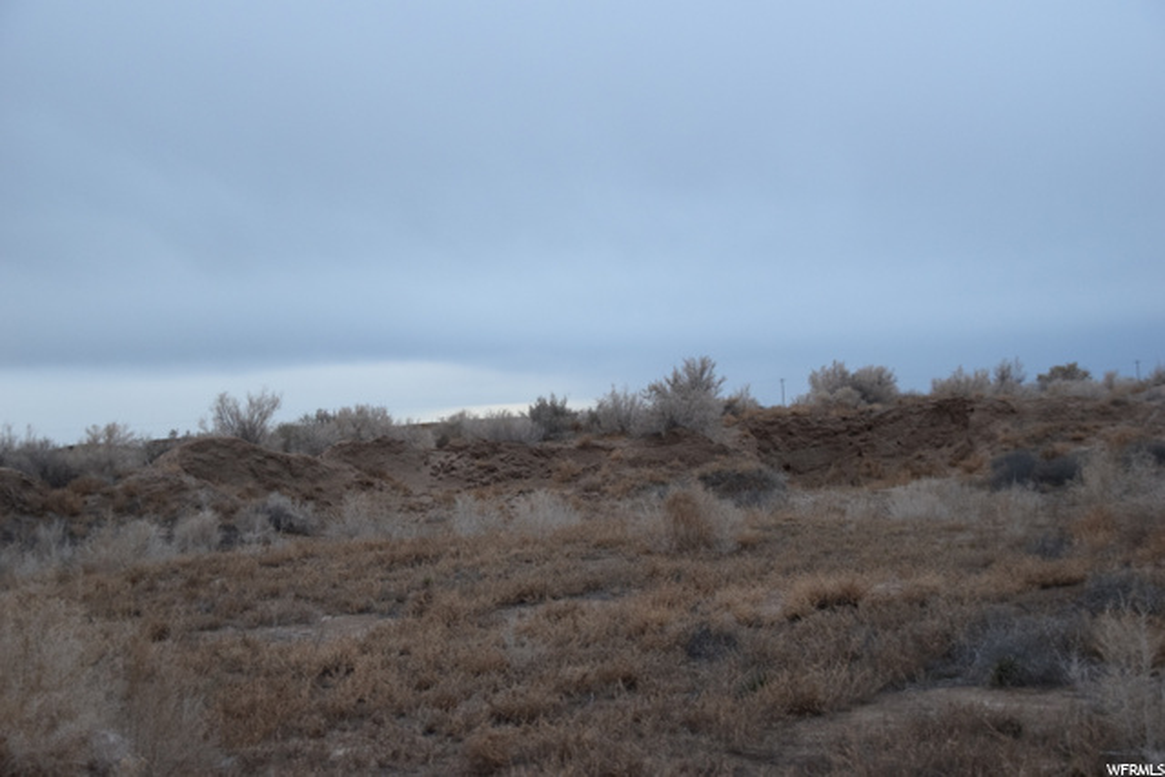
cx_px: 582
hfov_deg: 33.4
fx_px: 1942
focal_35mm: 60
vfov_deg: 22.6
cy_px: 388
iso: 1400
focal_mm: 40
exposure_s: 1/60
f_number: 4.8
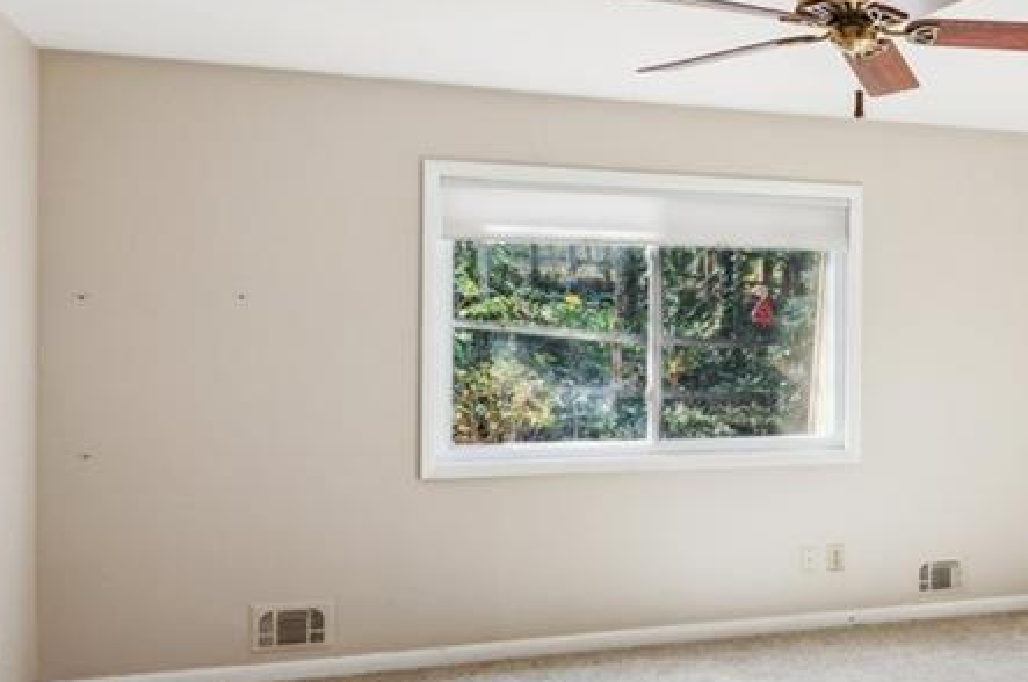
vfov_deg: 34.7
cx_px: 863
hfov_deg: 47.0
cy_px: 393
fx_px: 1088
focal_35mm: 38
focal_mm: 11
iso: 400
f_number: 8
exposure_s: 1/13
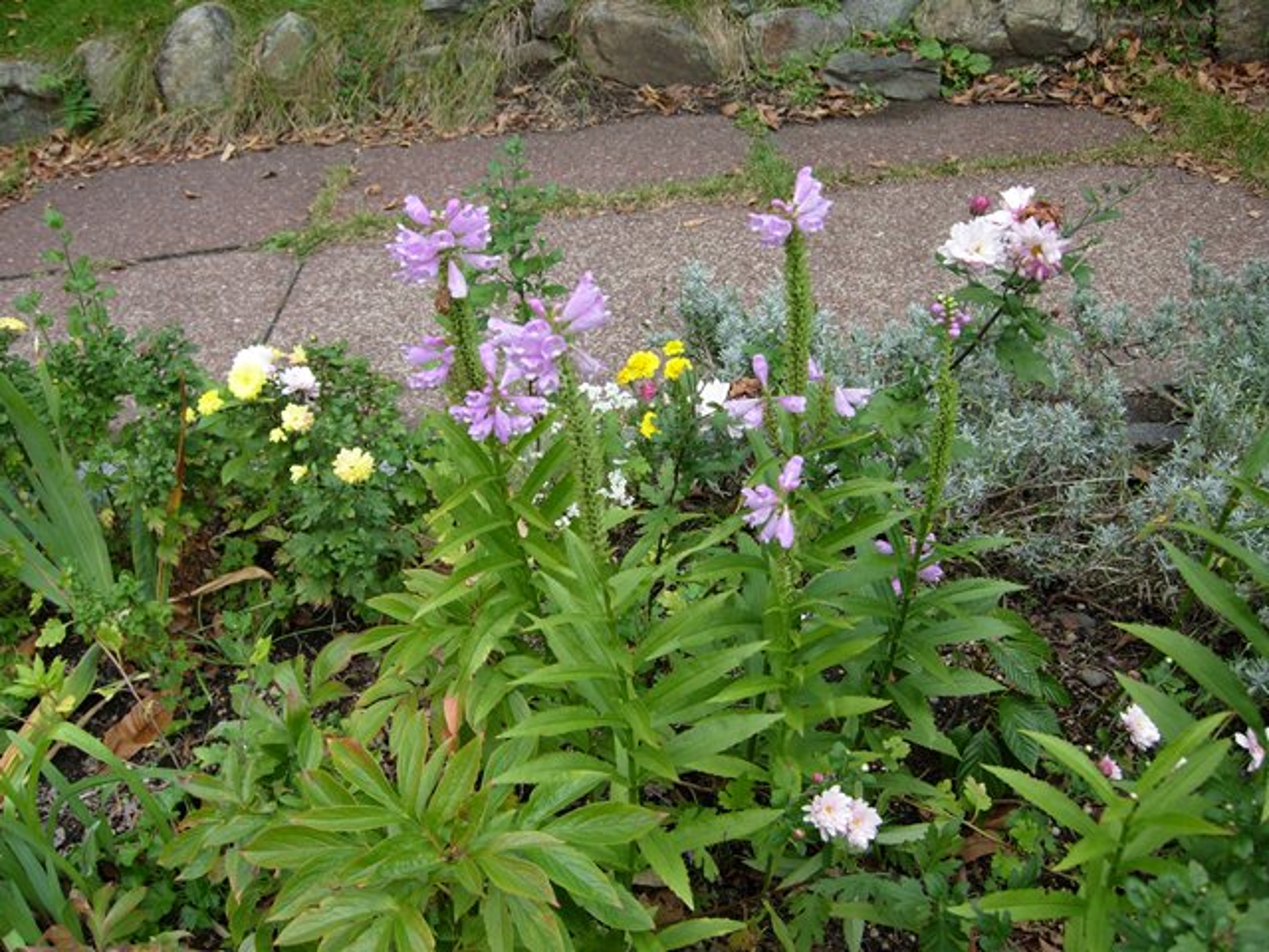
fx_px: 1320
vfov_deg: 39.7
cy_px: 476
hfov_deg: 51.4
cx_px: 634
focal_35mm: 36
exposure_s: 1/140
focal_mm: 7.5
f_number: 3.4
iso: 50
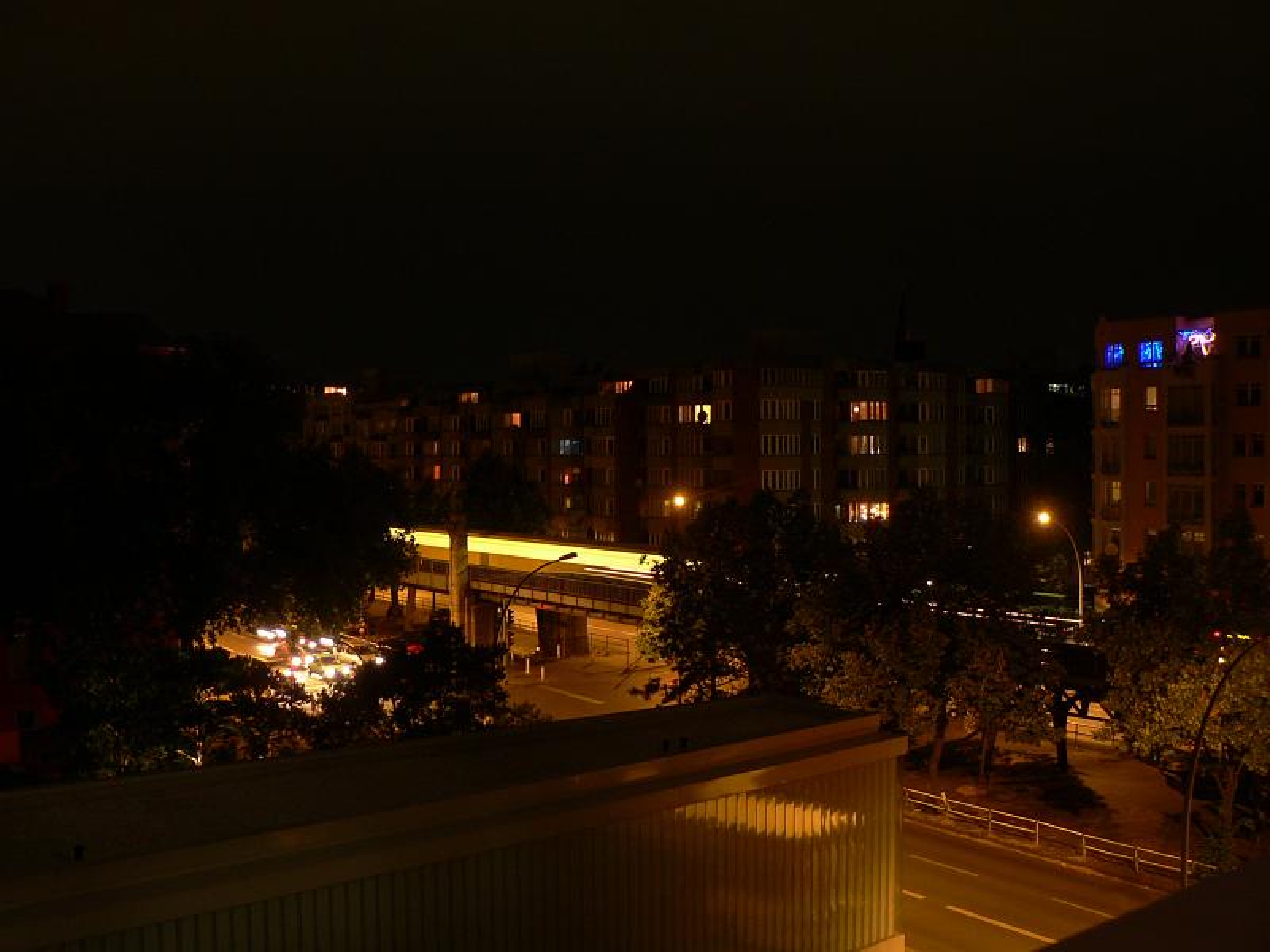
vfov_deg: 39.7
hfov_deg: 51.4
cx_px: 635
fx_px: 1321
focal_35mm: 36
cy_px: 476
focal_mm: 6
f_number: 2.8
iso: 80
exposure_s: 2
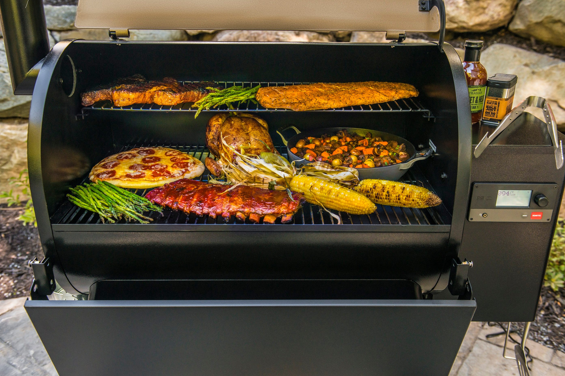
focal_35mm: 33
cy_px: 189
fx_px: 518
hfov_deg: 57.2
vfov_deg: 40.0
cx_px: 281
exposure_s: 1/500
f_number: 4
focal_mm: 32
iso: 640
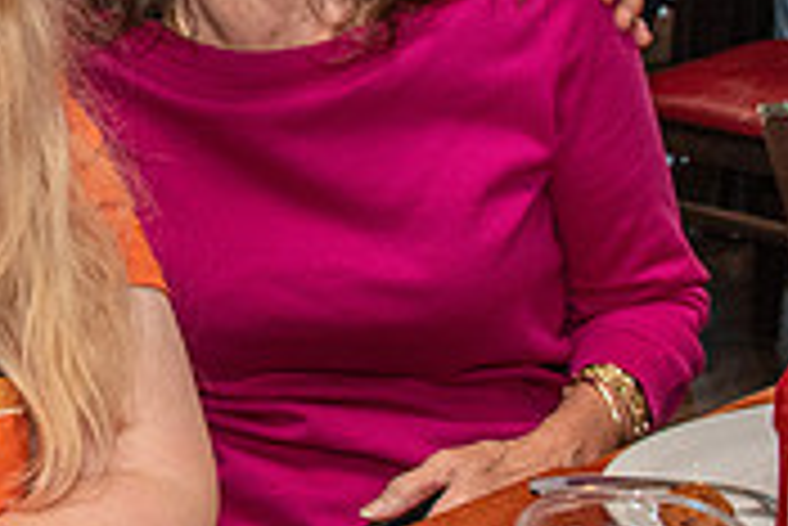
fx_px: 2563
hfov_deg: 16.3
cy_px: 143
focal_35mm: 117
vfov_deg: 11.7
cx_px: -299
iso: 640
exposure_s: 1/60
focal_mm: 24
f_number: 6.3
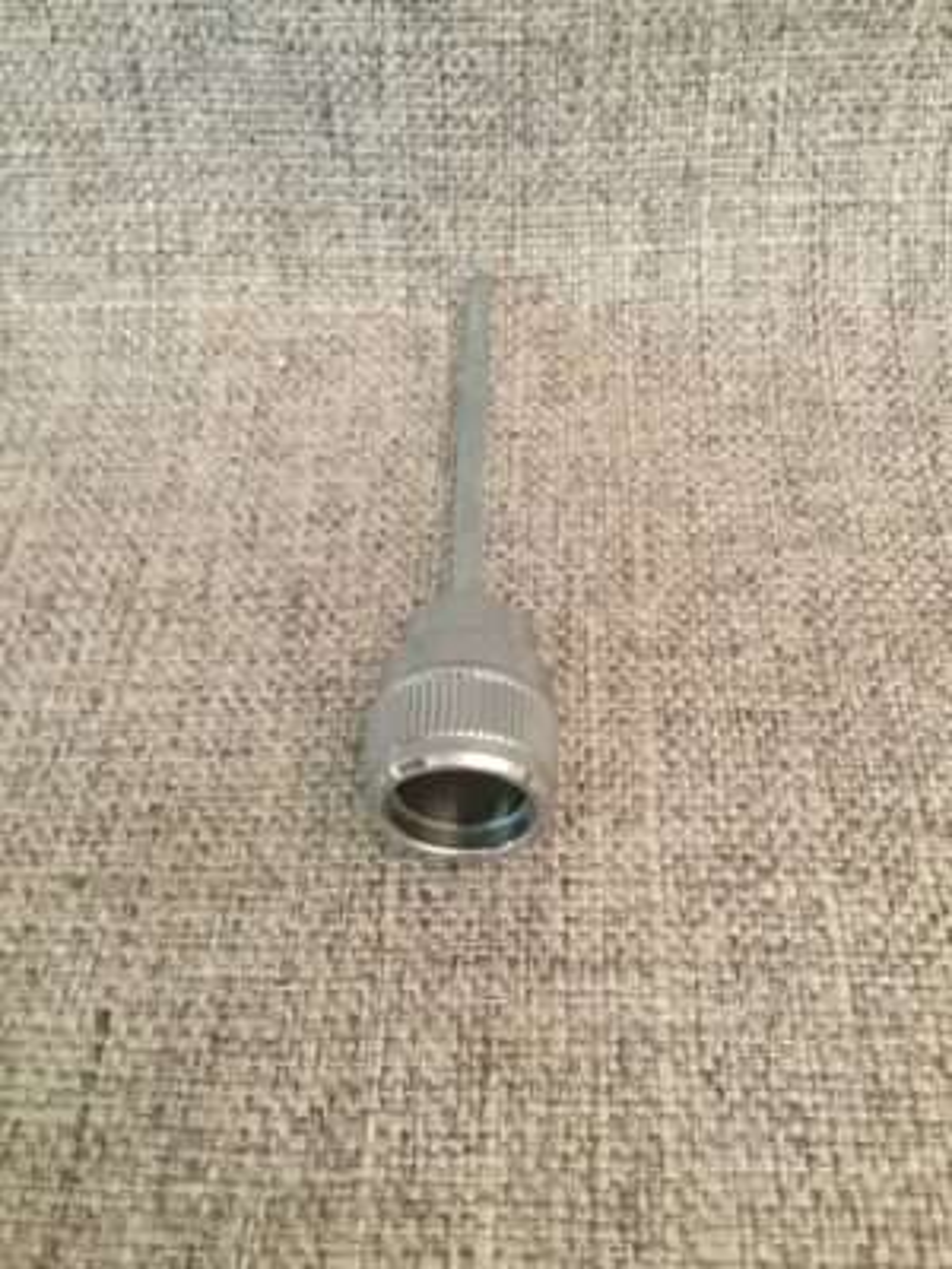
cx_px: 476
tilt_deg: -52.0
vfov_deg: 58.4
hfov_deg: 45.4
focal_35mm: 31
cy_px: 634
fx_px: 1137
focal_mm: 3.3
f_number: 2.4
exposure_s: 1/30
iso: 125
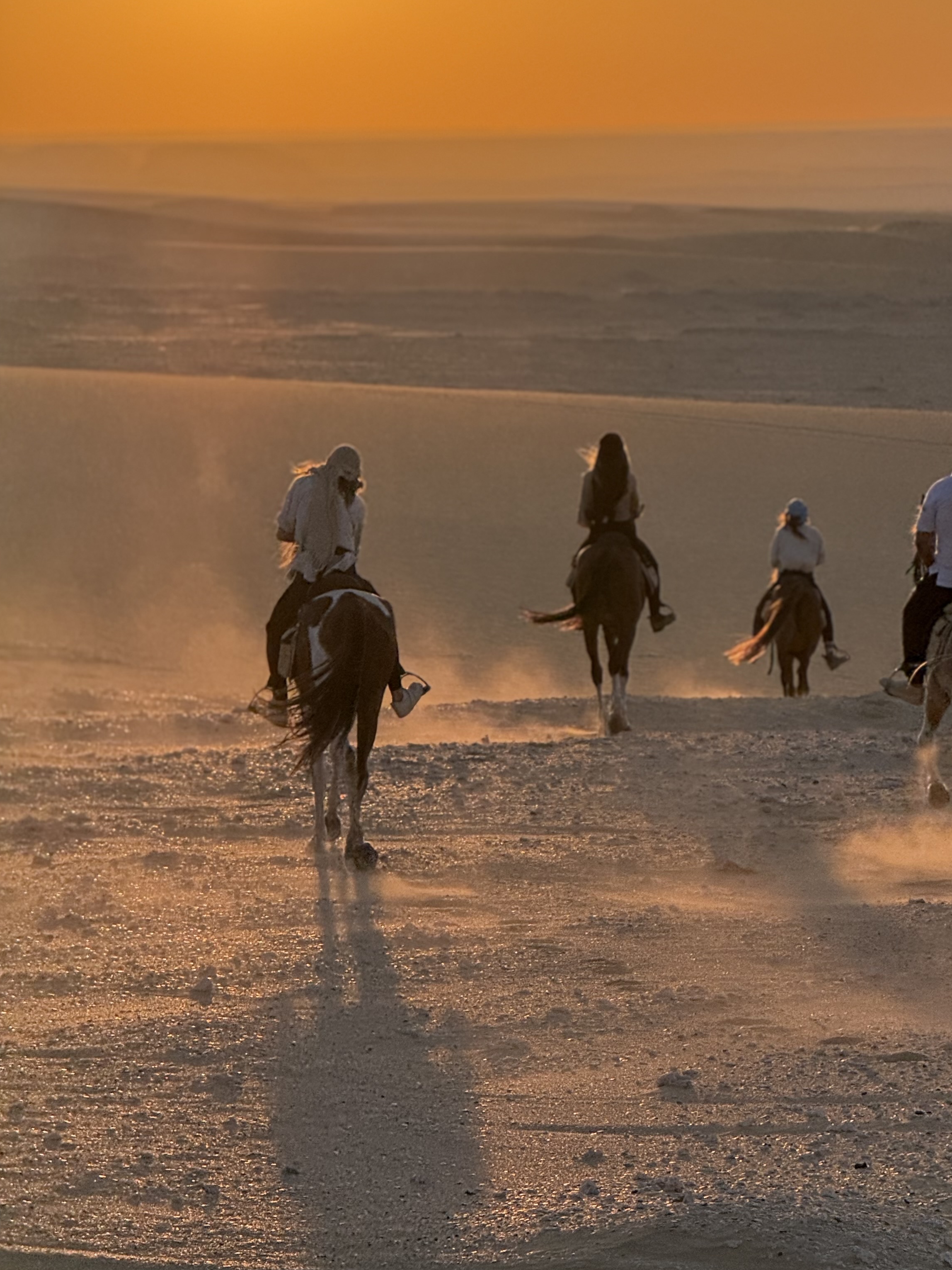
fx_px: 5793
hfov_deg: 9.4
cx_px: 621
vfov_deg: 12.5
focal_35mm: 158
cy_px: 551
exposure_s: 1/1227
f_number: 2.8
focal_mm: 15.66
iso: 50
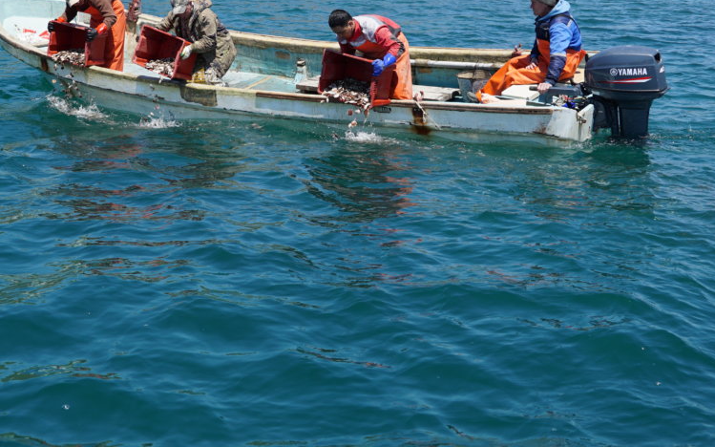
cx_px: 275
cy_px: 124
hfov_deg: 38.0
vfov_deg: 24.2
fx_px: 1033
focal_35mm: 53
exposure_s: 1/250
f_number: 8
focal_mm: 38
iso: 100
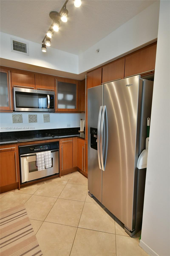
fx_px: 127
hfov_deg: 67.4
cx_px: 85
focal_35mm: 18
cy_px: 128
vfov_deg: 90.0
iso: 3600
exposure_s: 1/100
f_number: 6.3
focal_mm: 12
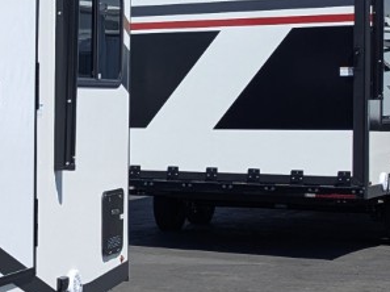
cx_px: -389
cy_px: 135
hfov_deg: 14.5
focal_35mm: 113
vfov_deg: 13.1
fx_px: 1272
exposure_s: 1/2217
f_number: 1.85
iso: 51
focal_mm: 6.81
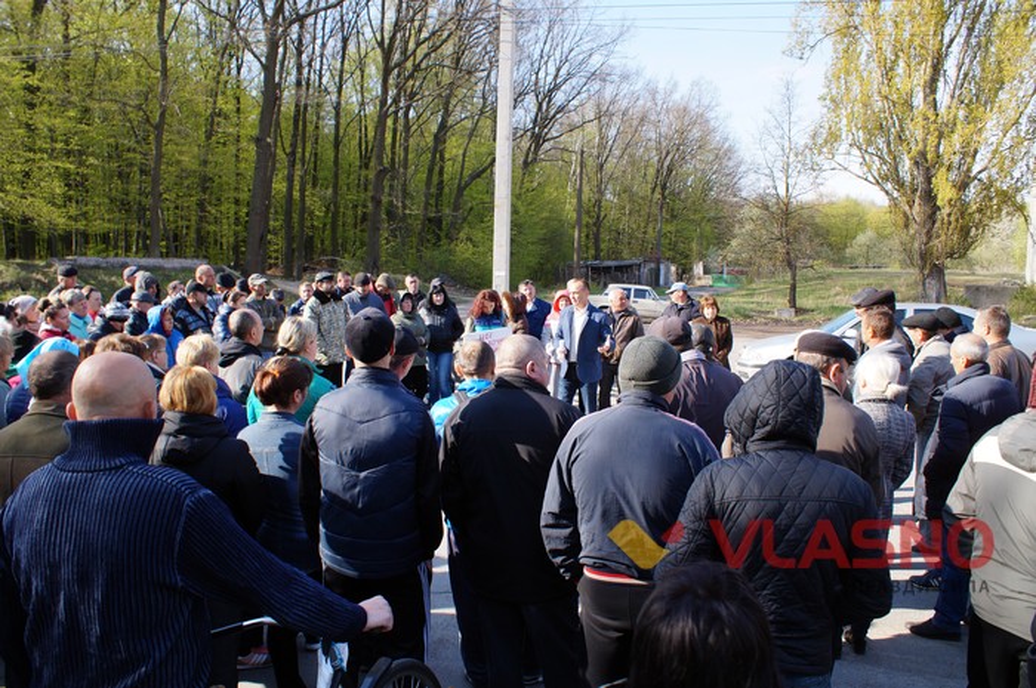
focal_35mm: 30
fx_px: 862
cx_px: 518
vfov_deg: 43.5
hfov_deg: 62.0
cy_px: 344
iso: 100
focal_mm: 20
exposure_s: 1/100
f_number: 6.3
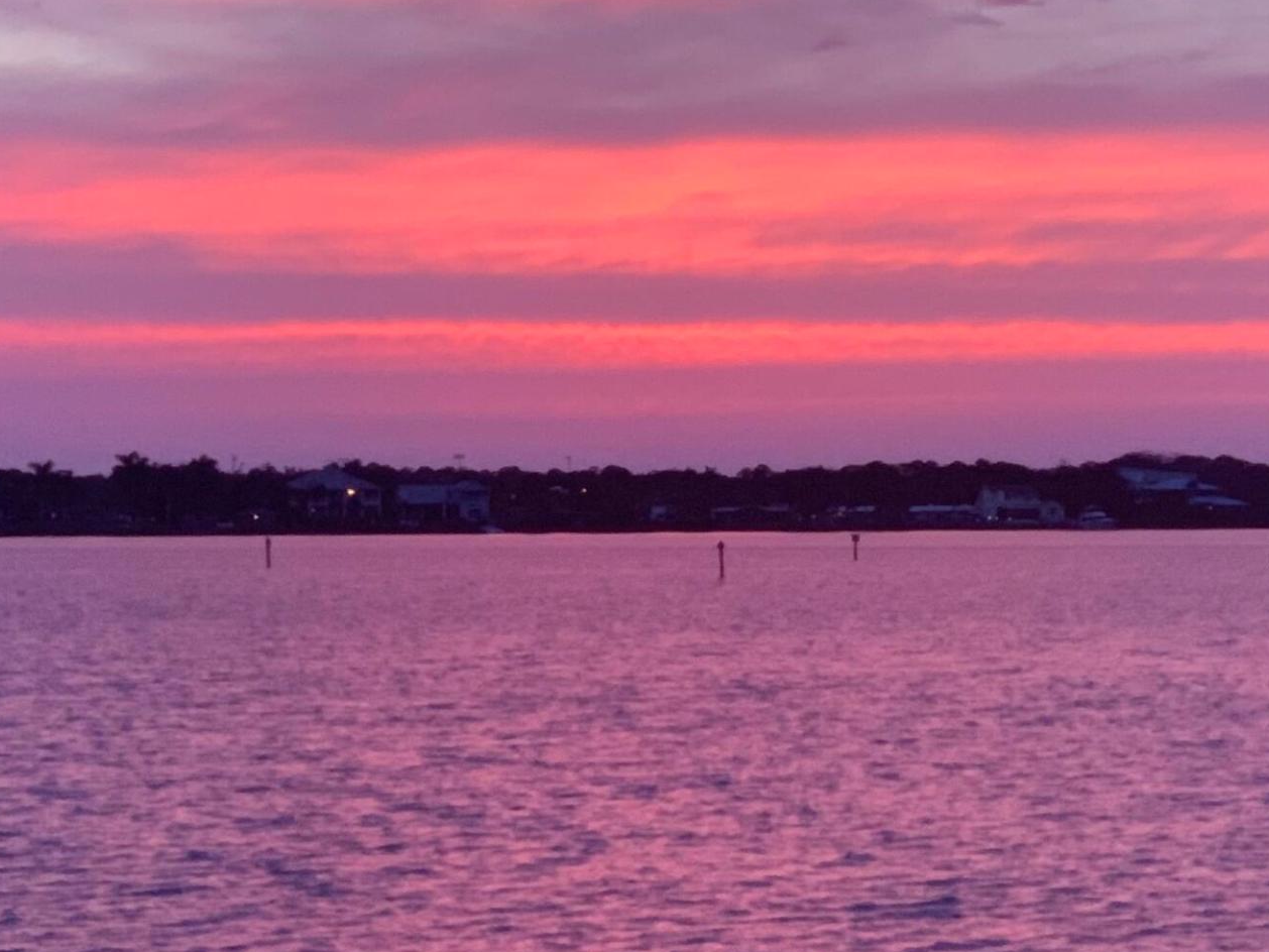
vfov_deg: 12.5
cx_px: 829
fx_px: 4363
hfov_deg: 16.5
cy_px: 489
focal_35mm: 119
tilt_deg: +1.0
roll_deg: +0.0
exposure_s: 1/60
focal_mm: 6
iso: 125
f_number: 2.4
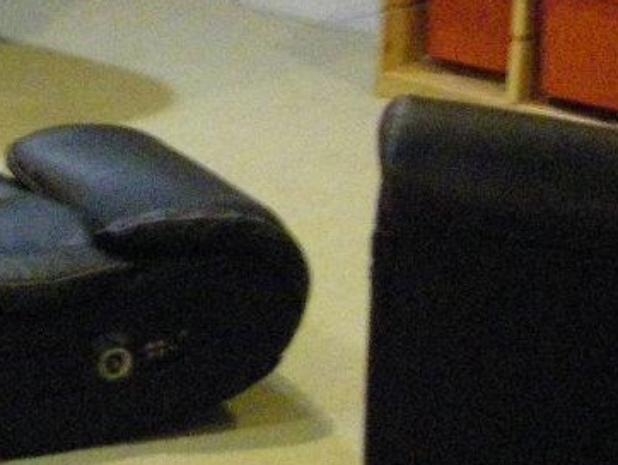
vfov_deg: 9.5
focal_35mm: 151
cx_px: -196
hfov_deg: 12.6
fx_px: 2698
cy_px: -272
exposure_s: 1/15
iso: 800
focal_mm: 6.3
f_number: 3.5
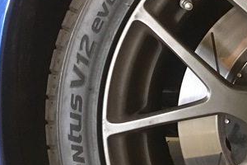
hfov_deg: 22.4
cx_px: 323
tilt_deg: -7.4
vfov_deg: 16.8
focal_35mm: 81
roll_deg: -1.5
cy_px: 119
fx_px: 556
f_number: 2.2
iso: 100
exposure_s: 1/4
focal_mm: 4.15
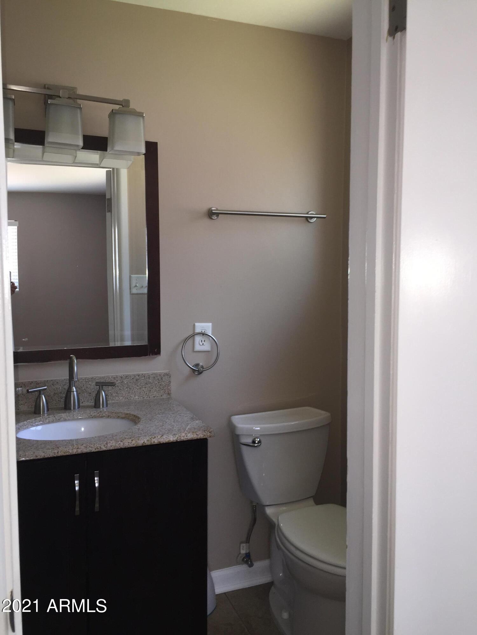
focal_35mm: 29
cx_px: 238
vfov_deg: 61.7
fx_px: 533
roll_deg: -0.3
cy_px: 318
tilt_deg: -4.3
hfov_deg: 48.2
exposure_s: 1/30
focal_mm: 4.15
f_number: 2.2
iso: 40
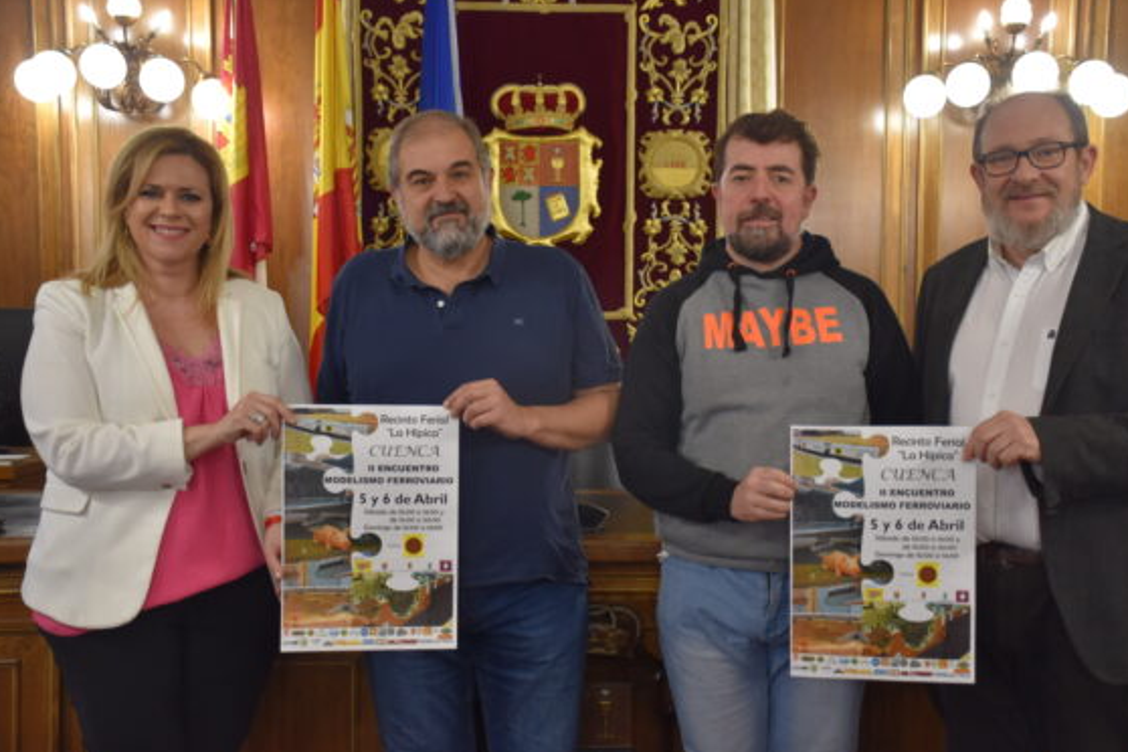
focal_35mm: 44
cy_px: 394
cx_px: 596
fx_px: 1364
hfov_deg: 44.9
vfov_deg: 30.8
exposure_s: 1/60
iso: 640
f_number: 4
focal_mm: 27
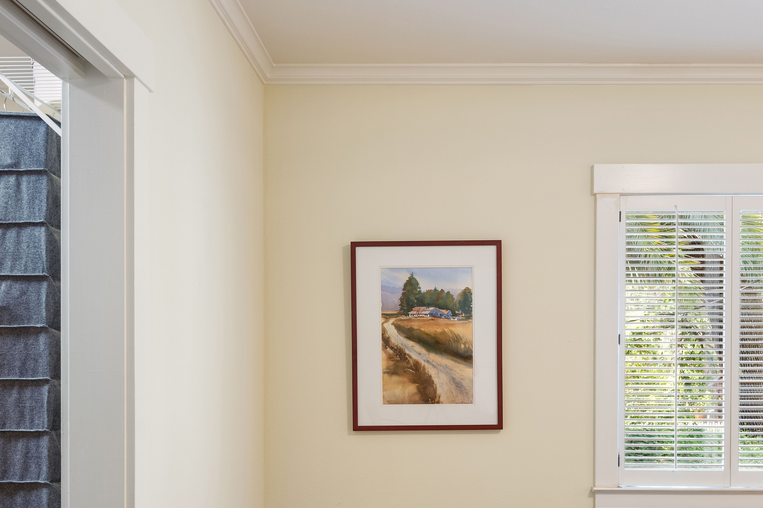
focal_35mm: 36
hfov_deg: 53.0
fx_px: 763
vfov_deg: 36.1
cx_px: 426
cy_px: 375
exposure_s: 1/4
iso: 400
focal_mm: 20
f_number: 8
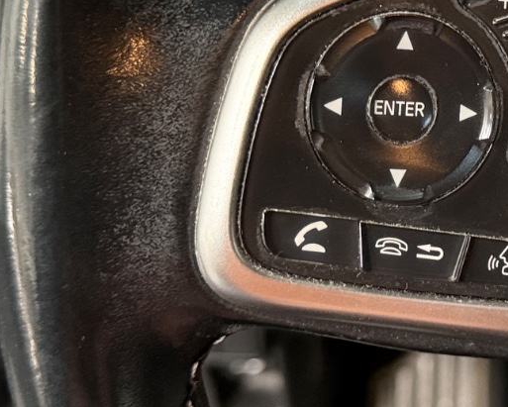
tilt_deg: -27.7
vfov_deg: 21.0
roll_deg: -0.4
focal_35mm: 73
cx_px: 456
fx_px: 1098
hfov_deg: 25.3
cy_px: 164
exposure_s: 1/33
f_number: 1.78
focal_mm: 6.76
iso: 640
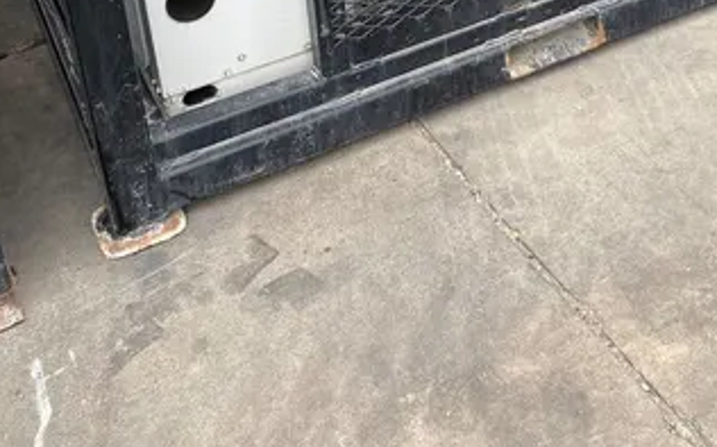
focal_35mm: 64
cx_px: 604
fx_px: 1250
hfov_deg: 31.0
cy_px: -183
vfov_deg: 18.4
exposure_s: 1/122
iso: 32
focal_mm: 4.25
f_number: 1.8
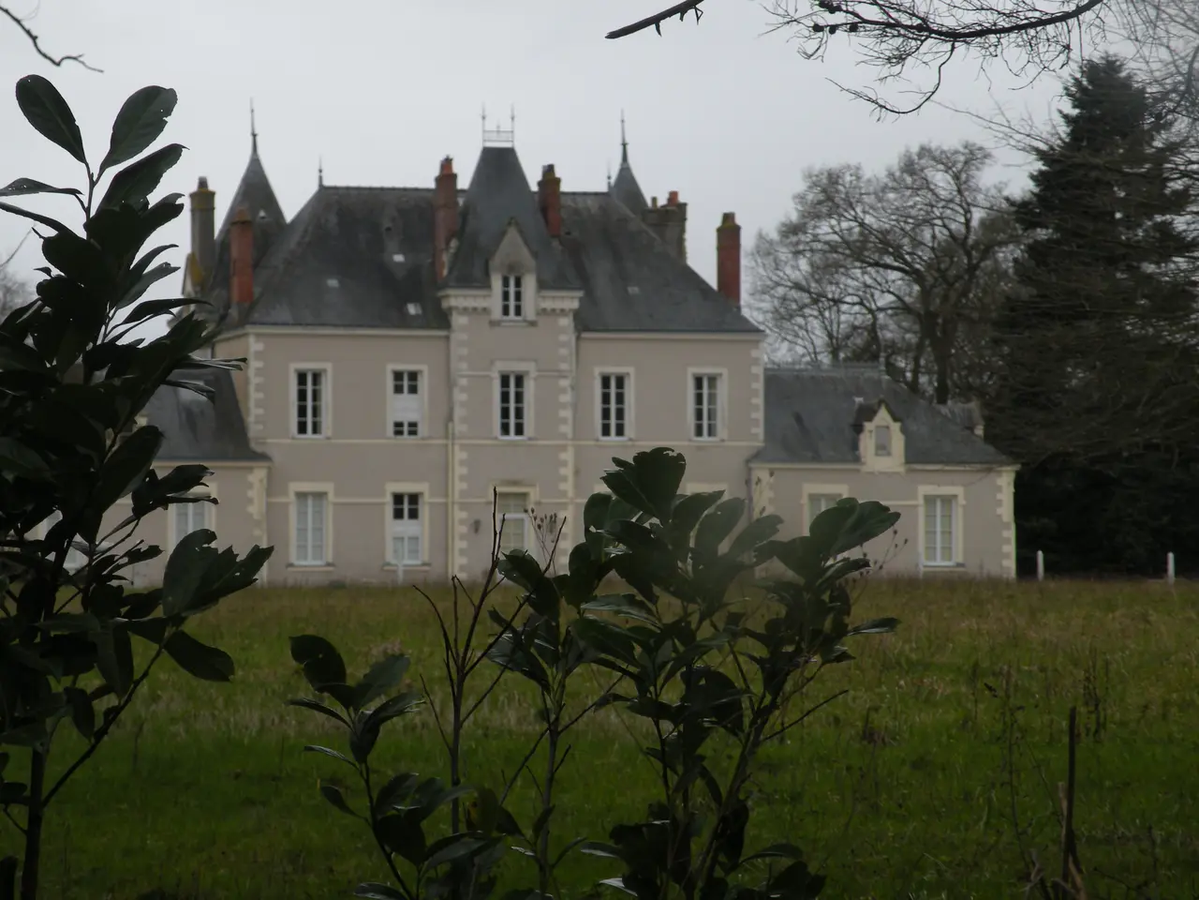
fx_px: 4468
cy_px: 450
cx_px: 600
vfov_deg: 11.5
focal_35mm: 129
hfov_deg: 15.3
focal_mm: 22.9
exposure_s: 1/148
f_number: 4.5
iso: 64
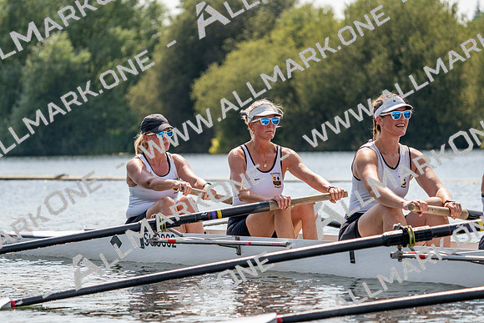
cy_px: 162
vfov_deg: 6.9
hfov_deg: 10.3
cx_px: 242
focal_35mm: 200
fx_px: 2689
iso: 200
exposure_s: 1/1600
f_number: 5.6
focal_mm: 200
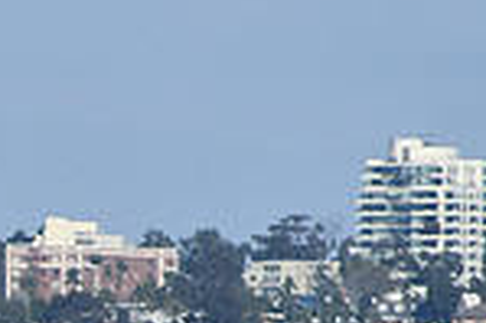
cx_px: -431
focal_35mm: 1580
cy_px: 605
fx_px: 21306
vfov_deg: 0.9
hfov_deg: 1.3
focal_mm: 270
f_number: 7.1
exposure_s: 1/1600
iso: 200
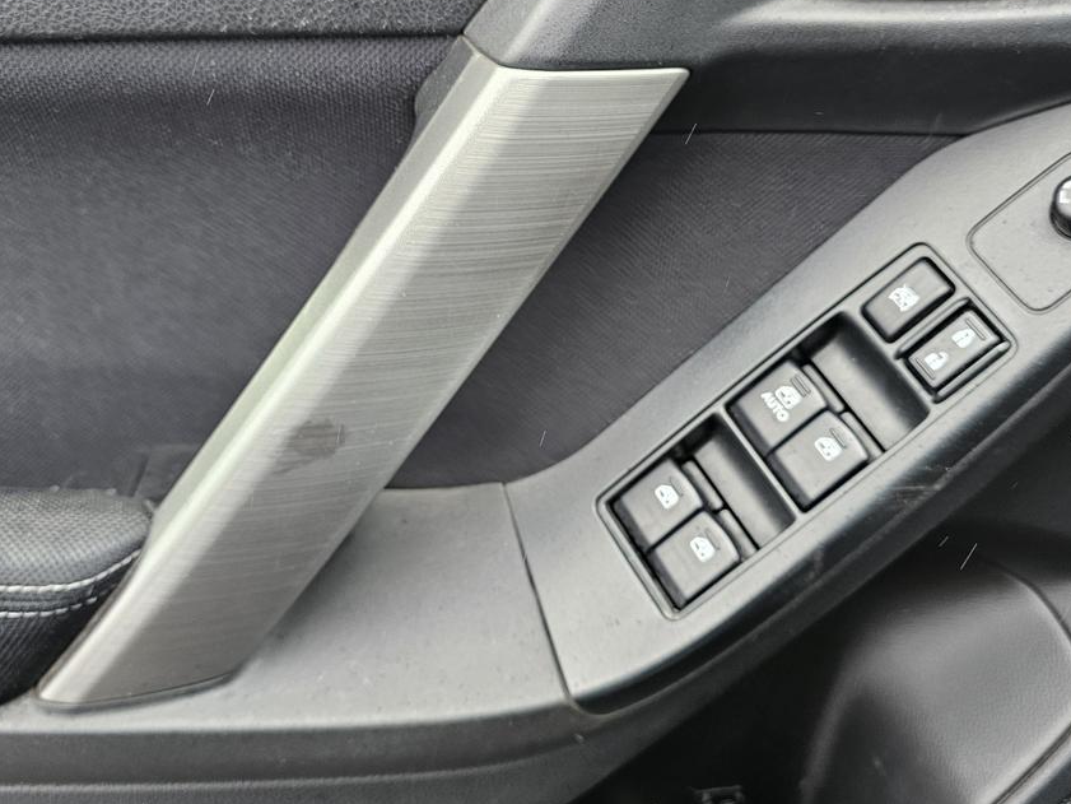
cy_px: 307
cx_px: 539
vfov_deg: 40.5
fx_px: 1083
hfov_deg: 52.6
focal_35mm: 35
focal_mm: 6.3
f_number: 1.7
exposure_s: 1/207
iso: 160
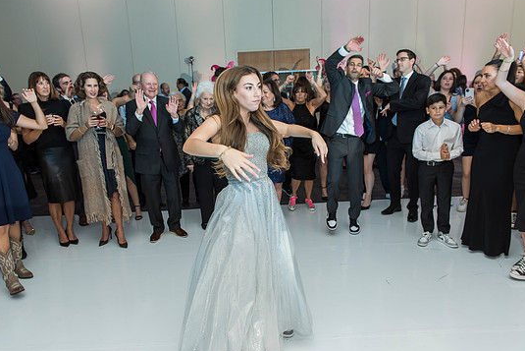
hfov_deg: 69.3
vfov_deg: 49.6
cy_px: 176
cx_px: 248
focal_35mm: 26
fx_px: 379
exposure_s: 1/100
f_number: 4
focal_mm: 24
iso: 800
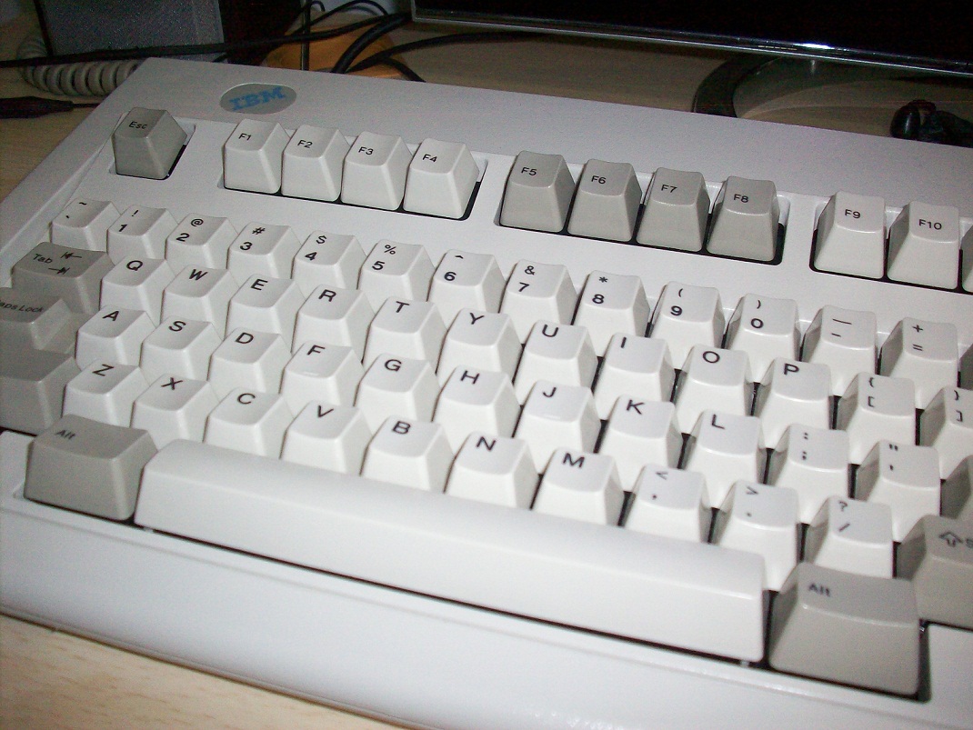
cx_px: 486
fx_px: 1040
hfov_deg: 50.1
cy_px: 365
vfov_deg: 38.7
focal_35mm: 37
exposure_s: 1/64
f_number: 2.8
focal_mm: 6.2
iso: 200
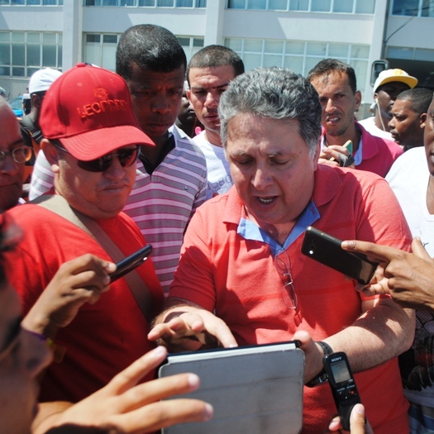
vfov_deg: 47.2
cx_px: 237
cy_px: 217
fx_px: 496
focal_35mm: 35
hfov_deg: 47.2
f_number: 4
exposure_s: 1/1000
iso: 110
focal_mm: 18
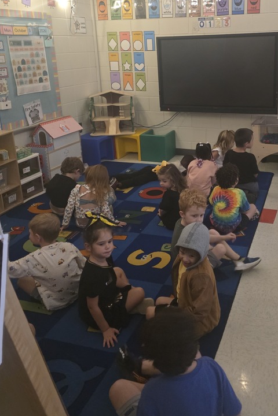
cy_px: 153
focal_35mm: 34
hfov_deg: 38.1
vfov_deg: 55.1
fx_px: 394
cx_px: 200
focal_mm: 6.3
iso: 1600
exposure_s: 1/60
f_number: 1.7
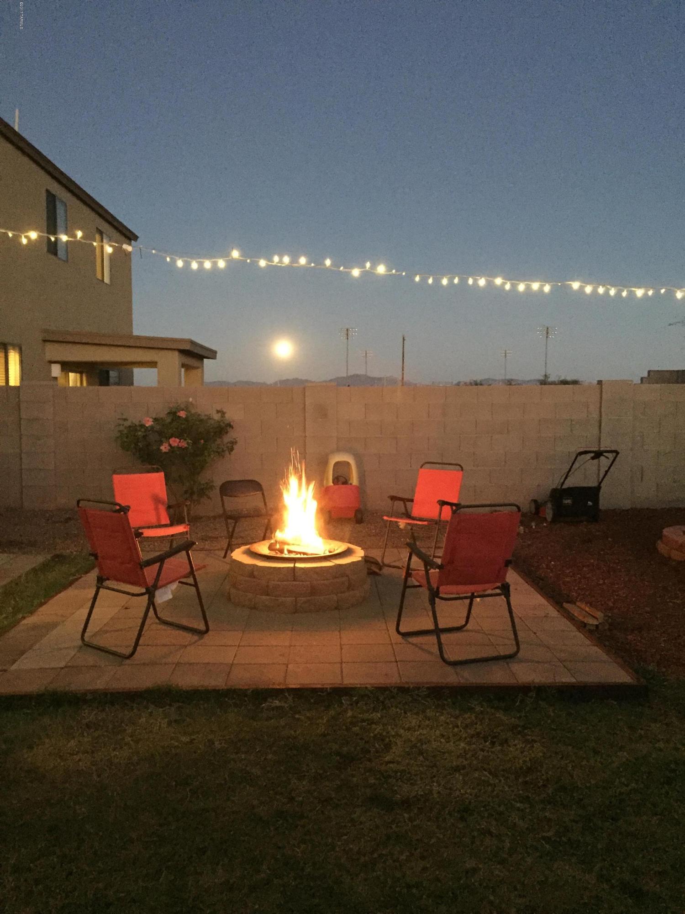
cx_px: 342
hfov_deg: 48.2
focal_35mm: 29
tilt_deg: -3.9
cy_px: 457
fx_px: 765
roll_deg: -0.4
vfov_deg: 61.7
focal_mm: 4.15
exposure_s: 1/15
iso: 800
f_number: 2.2
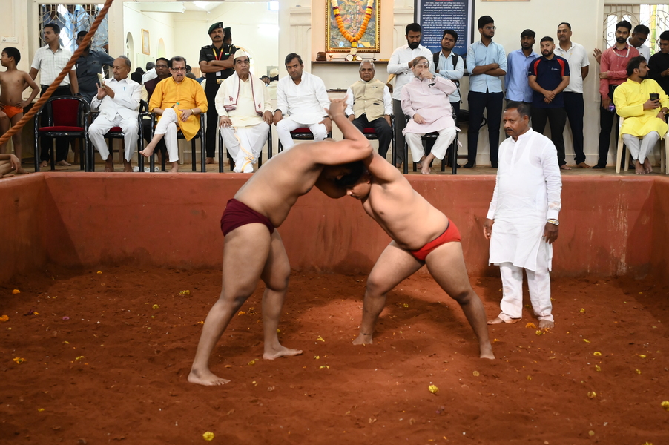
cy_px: 222
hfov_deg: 41.9
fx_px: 873
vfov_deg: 28.6
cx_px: 334
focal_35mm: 47
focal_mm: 47
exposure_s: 1/100
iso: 5000
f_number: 4
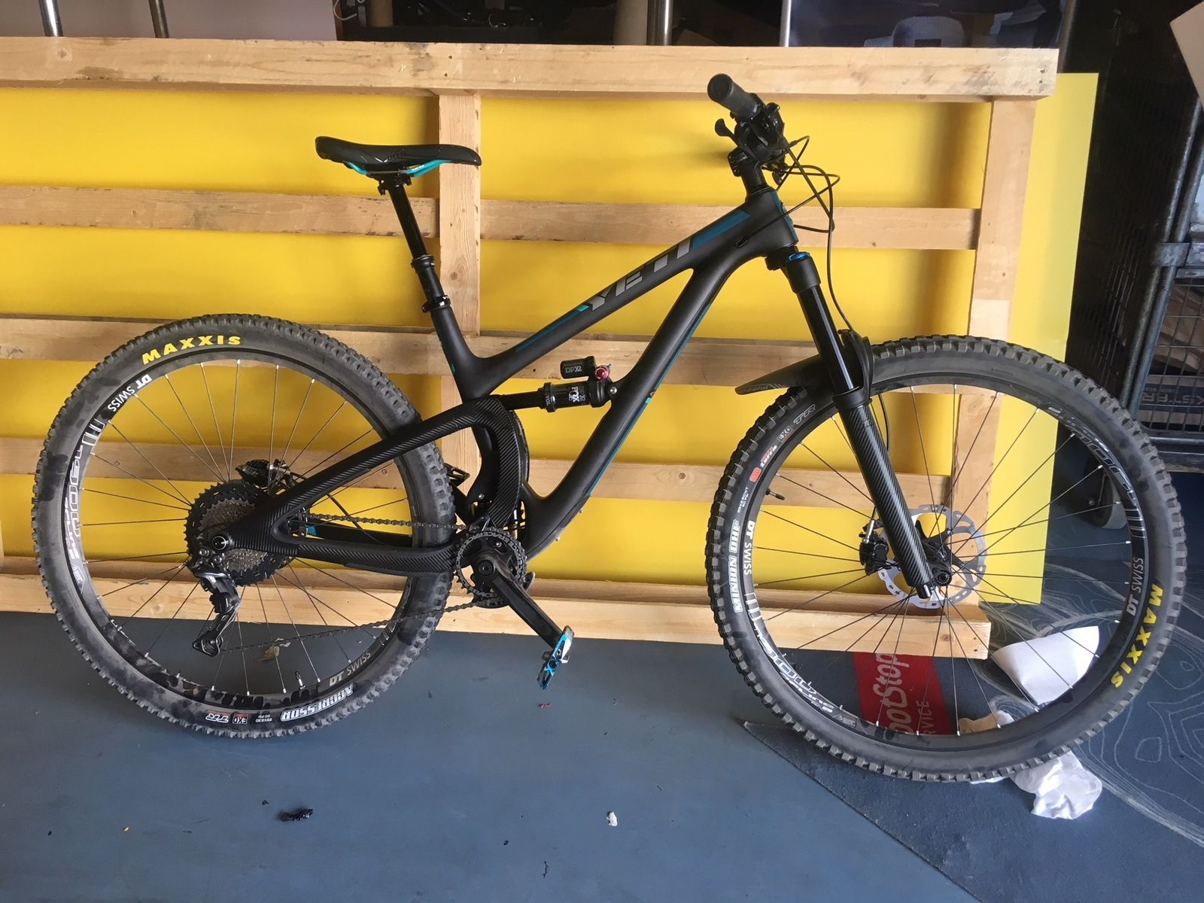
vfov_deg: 48.2
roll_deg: +0.8
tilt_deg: -29.7
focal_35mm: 29
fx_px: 1009
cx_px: 602
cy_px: 452
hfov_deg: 61.7
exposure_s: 1/33
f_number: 2.2
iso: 32
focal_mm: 4.15
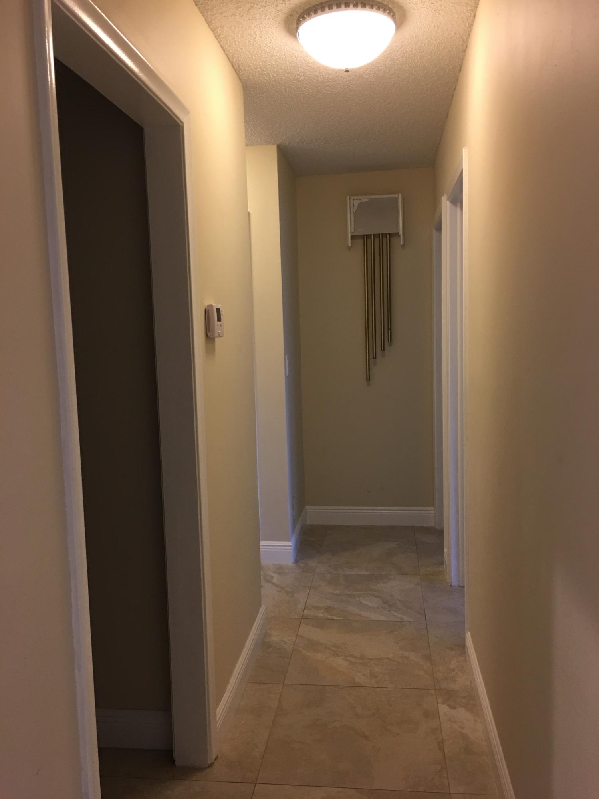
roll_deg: +1.1
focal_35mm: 29
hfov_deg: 48.2
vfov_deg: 61.7
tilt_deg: -5.0
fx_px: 669
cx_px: 300
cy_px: 400
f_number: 2.2
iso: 64
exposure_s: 1/15
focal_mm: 4.15
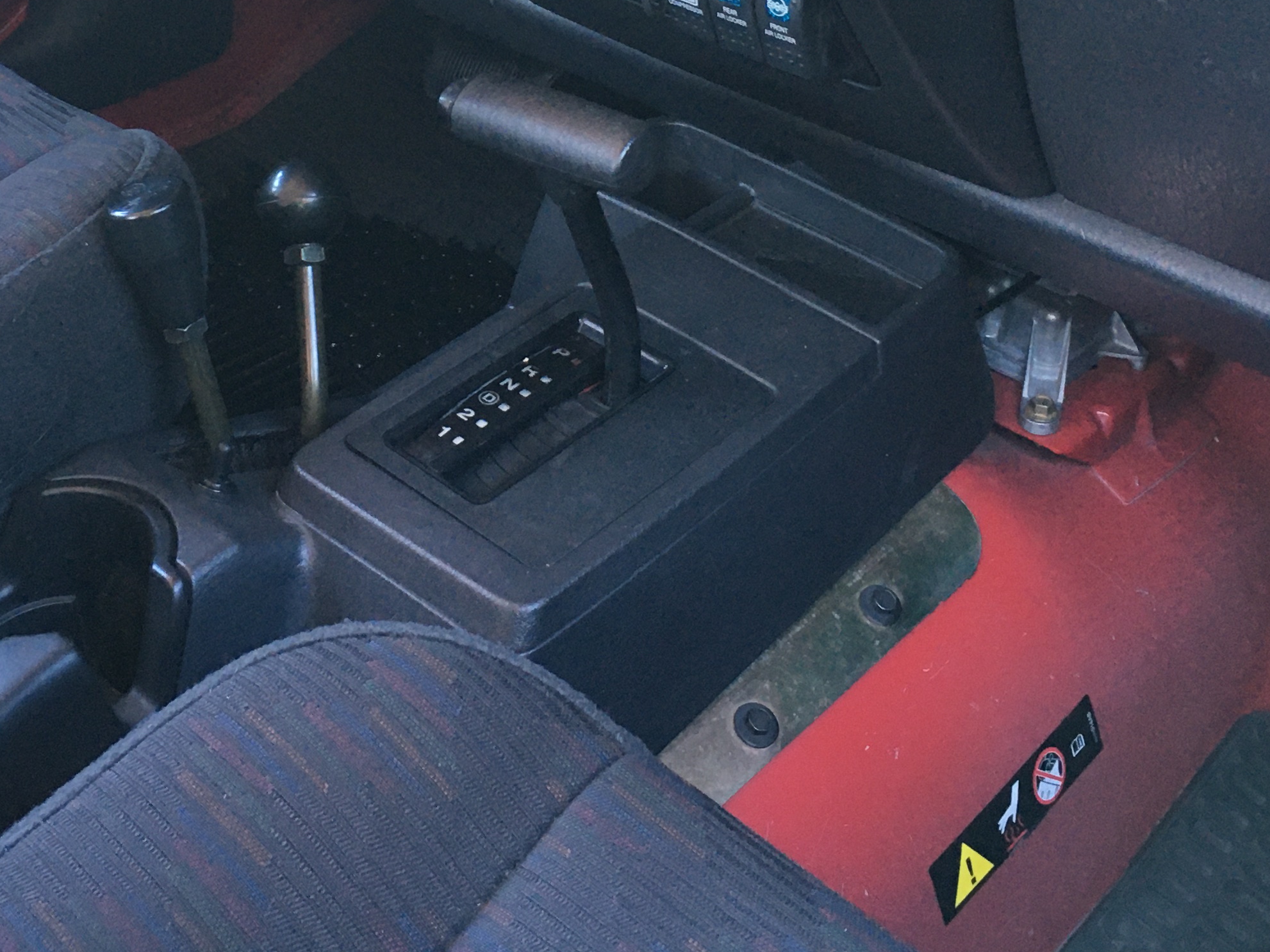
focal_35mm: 59
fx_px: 2164
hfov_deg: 32.6
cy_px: -14
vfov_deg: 23.7
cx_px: 507
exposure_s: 1/30
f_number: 2.2
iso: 100
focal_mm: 4.15
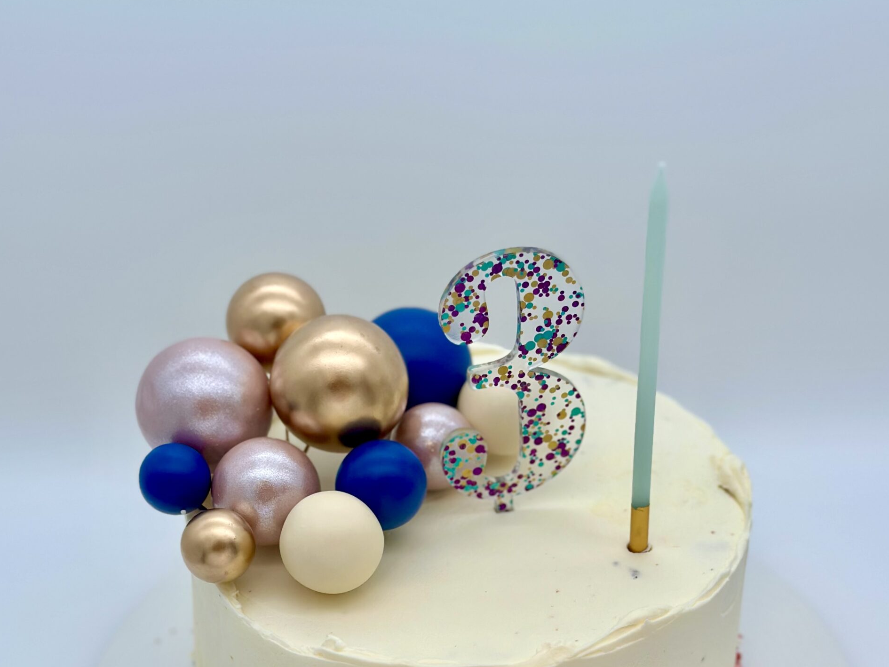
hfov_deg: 29.8
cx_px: 446
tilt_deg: -37.1
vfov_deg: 22.3
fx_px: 1670
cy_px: 535
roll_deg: +1.0
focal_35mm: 65
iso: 80
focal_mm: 6.86
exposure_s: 1/232
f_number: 1.78
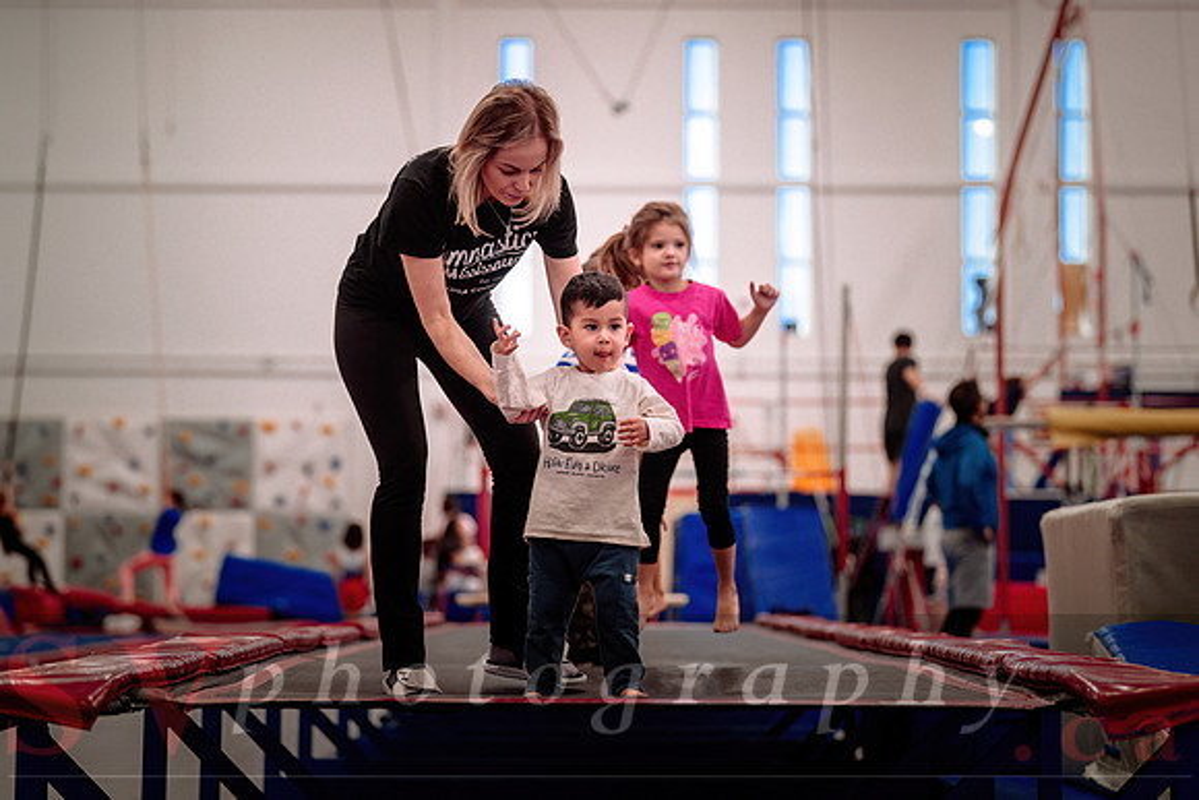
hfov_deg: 20.3
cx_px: 600
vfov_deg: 13.6
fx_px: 3357
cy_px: 380
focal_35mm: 101
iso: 1600
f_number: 2.8
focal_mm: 95
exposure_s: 1/400
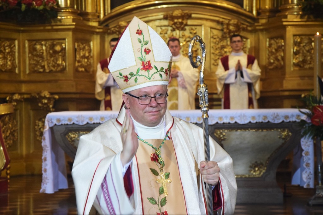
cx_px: 162
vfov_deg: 11.4
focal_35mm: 120
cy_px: 108
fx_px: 1077
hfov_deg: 17.1
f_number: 5.3
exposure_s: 1/60
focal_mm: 80
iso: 720
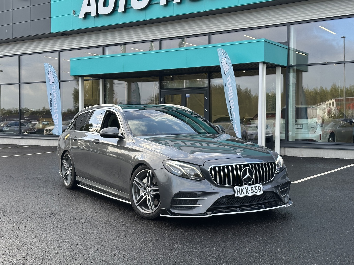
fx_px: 491
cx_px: 177
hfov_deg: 39.7
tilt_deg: -1.4
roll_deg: -0.5
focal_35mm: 48
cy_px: 132
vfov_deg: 30.3
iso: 64
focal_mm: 6.86
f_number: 1.78
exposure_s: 1/415
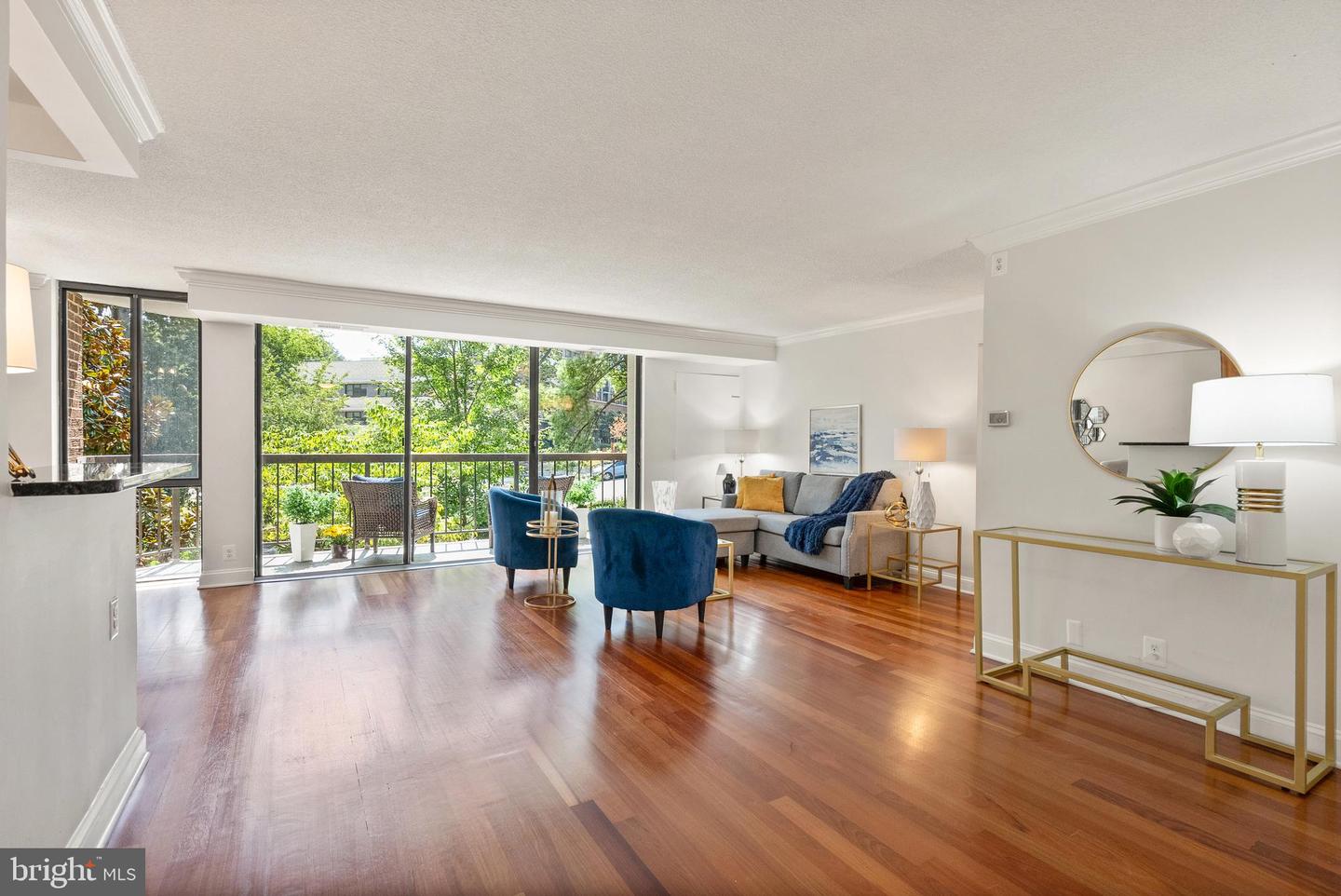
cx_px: 670
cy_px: 448
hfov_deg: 96.7
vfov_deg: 73.8
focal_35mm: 16
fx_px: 596
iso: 2000
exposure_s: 1/50
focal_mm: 16
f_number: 8
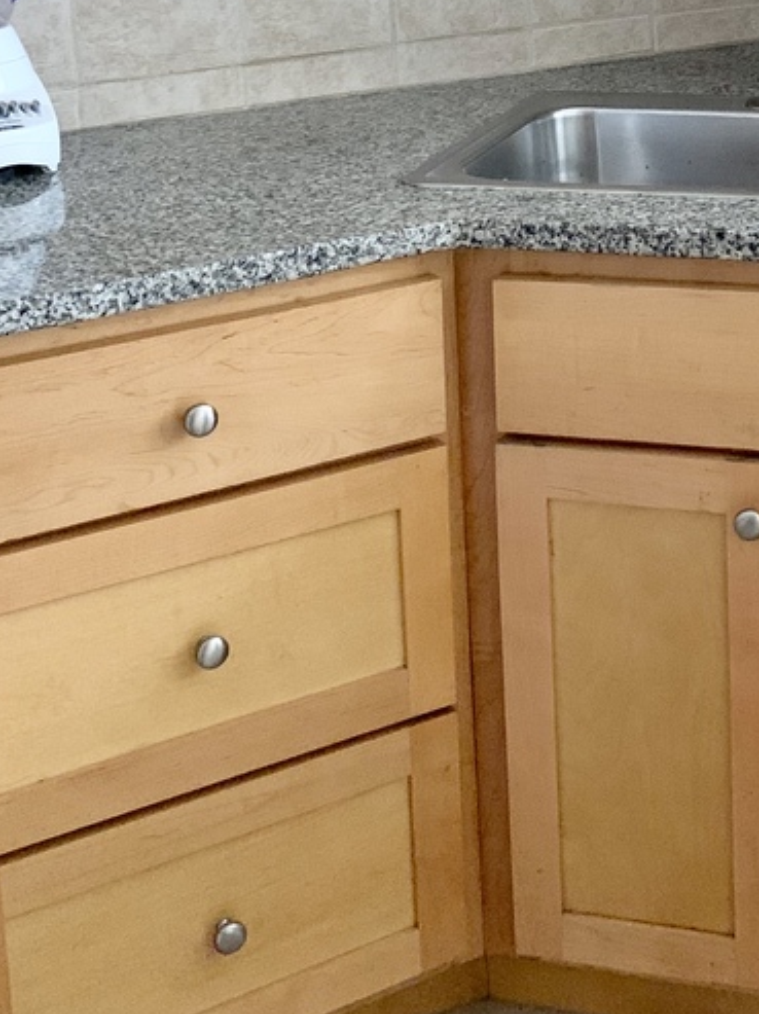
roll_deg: +2.3
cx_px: 677
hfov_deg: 24.9
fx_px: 1669
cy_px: -6
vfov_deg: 31.2
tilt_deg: -7.5
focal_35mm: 57
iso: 640
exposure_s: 1/30
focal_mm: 4.25
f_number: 1.8
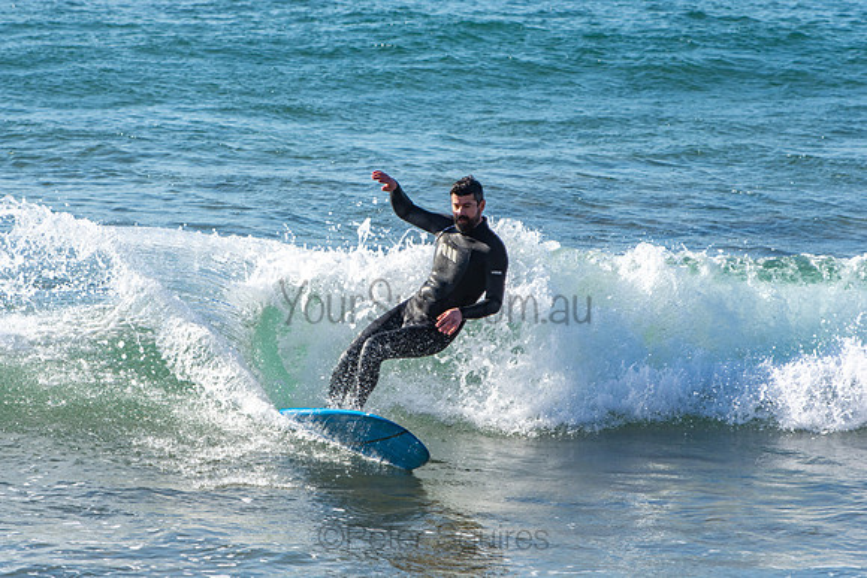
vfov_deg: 4.4
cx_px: 434
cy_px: 289
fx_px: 7588
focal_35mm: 315
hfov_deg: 6.5
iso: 280
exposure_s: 1/1250
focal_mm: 210
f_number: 5.6
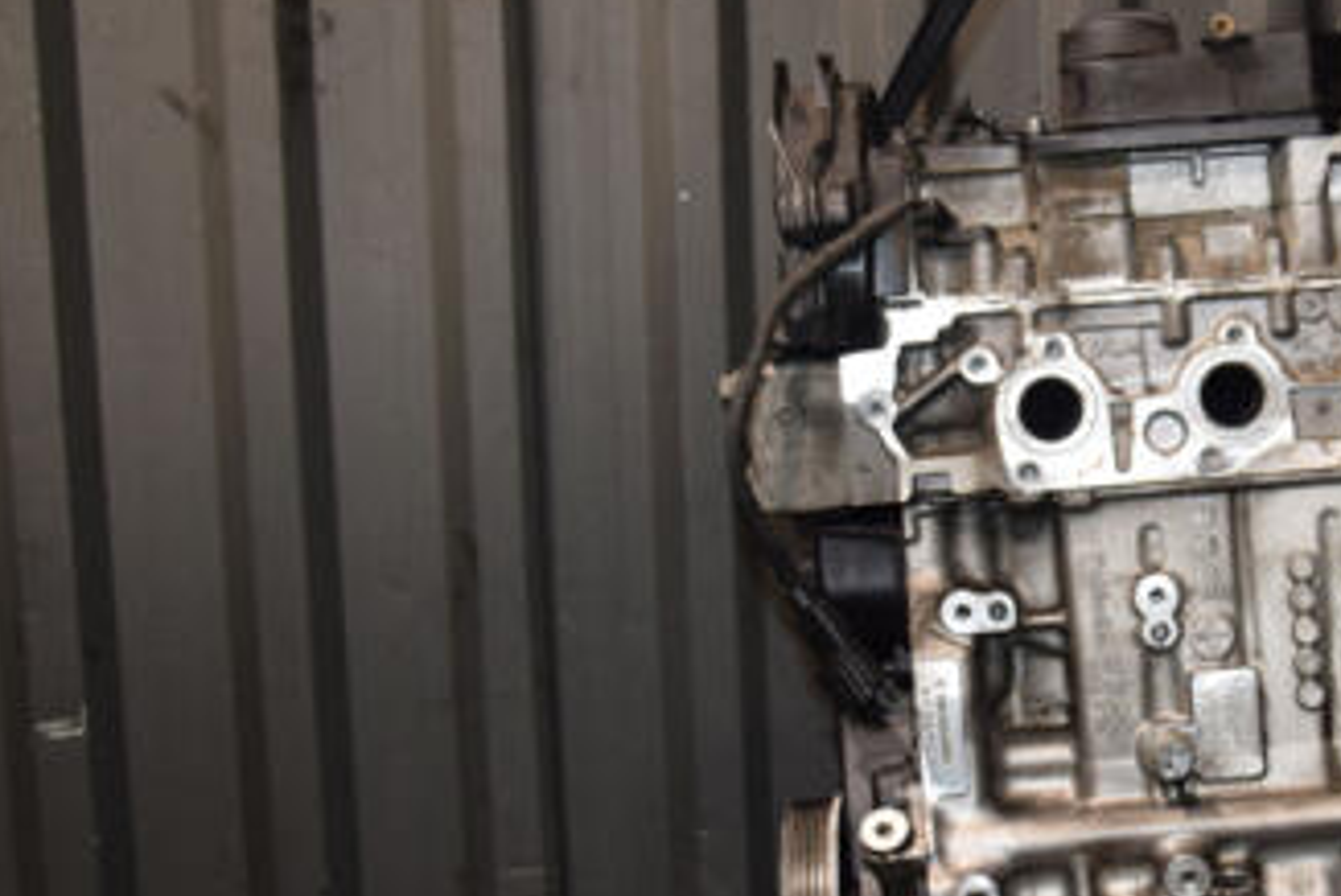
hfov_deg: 33.1
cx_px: 1152
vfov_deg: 23.4
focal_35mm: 58
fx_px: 2159
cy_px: 501
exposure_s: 1/60
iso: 800
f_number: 5
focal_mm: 21
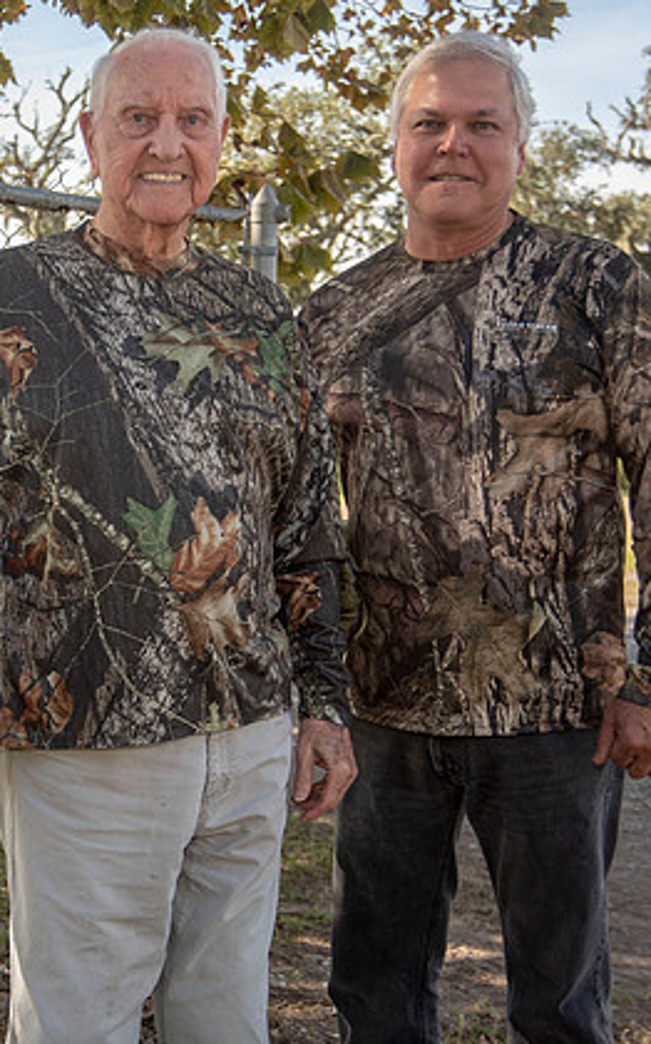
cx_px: 102
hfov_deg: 20.6
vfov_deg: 33.0
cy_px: 523
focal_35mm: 62
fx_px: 1762
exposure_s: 1/200
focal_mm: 40
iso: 110
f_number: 5.6
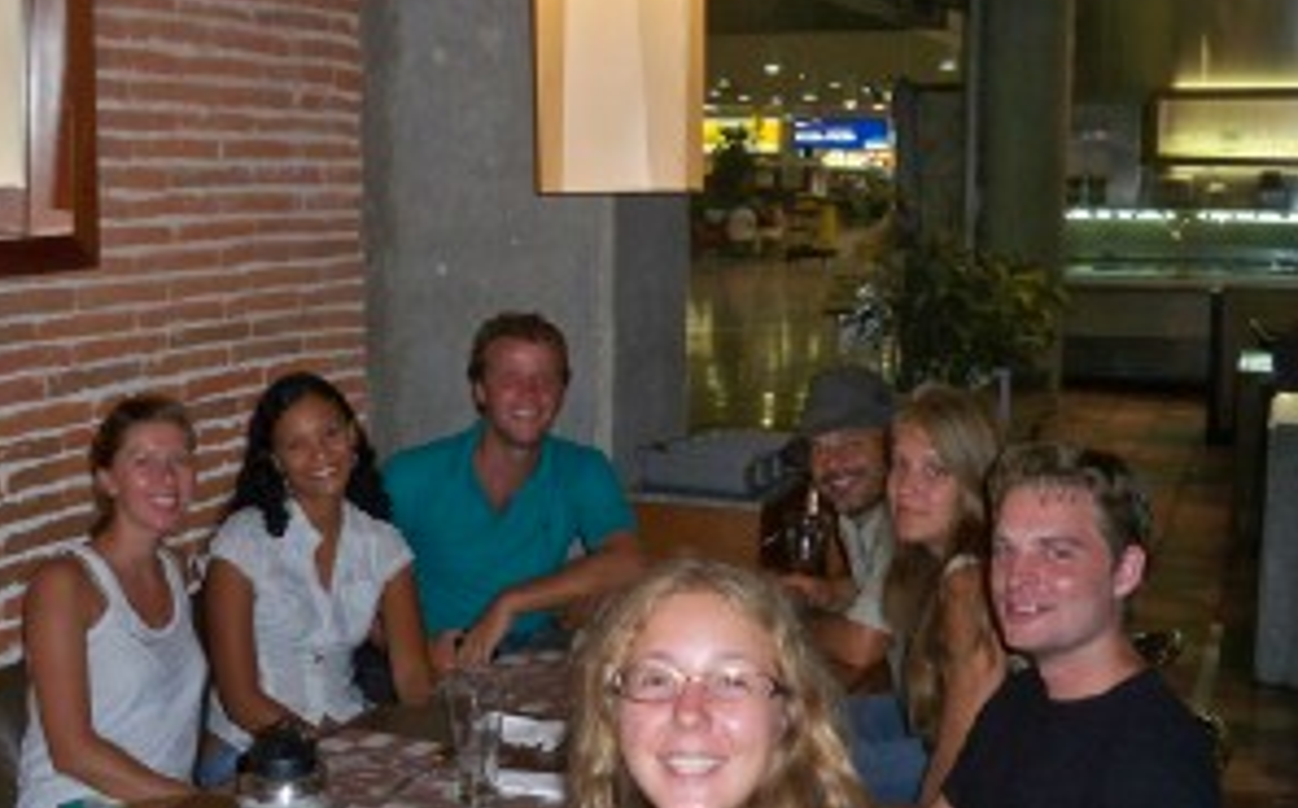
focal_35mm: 50
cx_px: 568
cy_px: 445
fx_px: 1767
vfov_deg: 25.8
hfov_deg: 40.3
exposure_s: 1/60
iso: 200
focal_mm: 6.3
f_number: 3.1
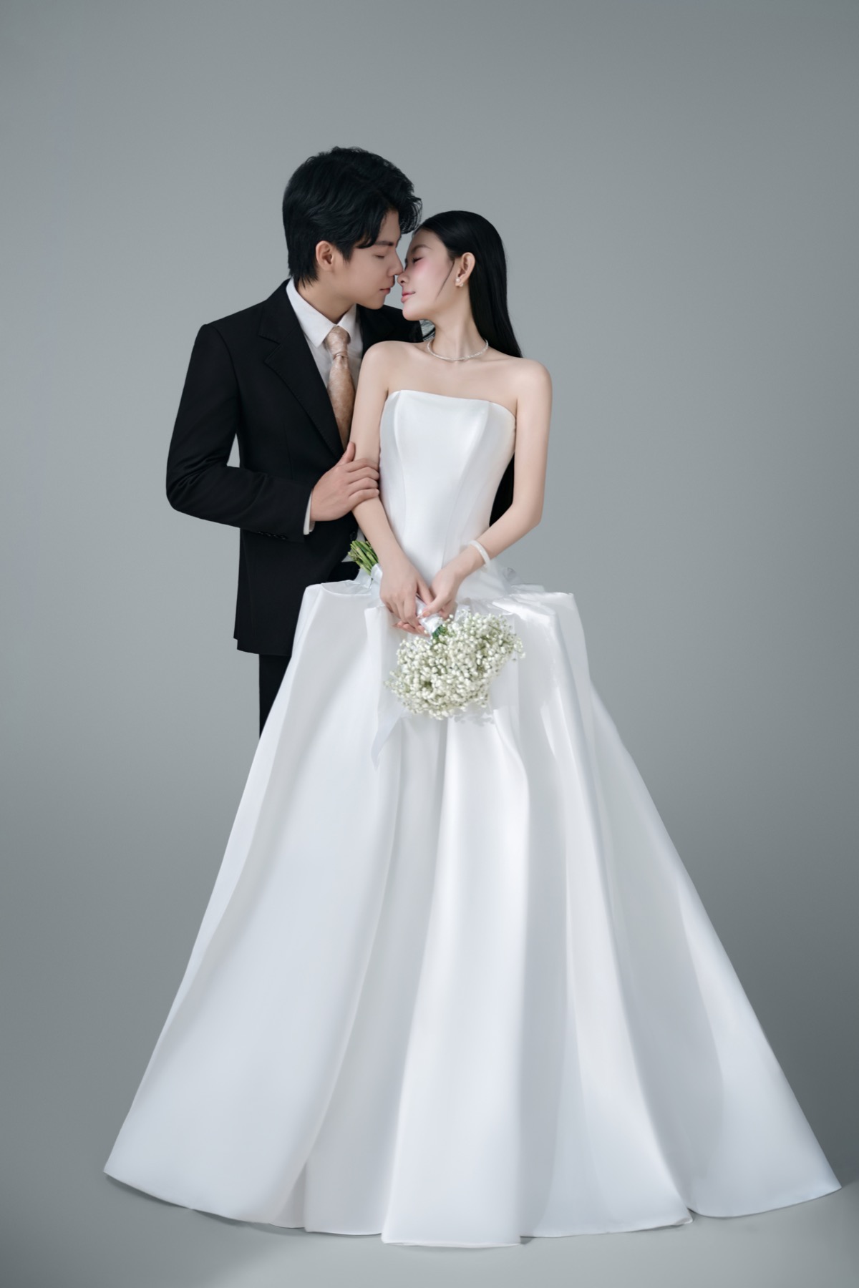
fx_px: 1507
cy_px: 644
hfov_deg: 31.8
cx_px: 430
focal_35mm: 42
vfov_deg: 46.3
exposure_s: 1/200
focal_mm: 42.1
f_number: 2.8
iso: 160
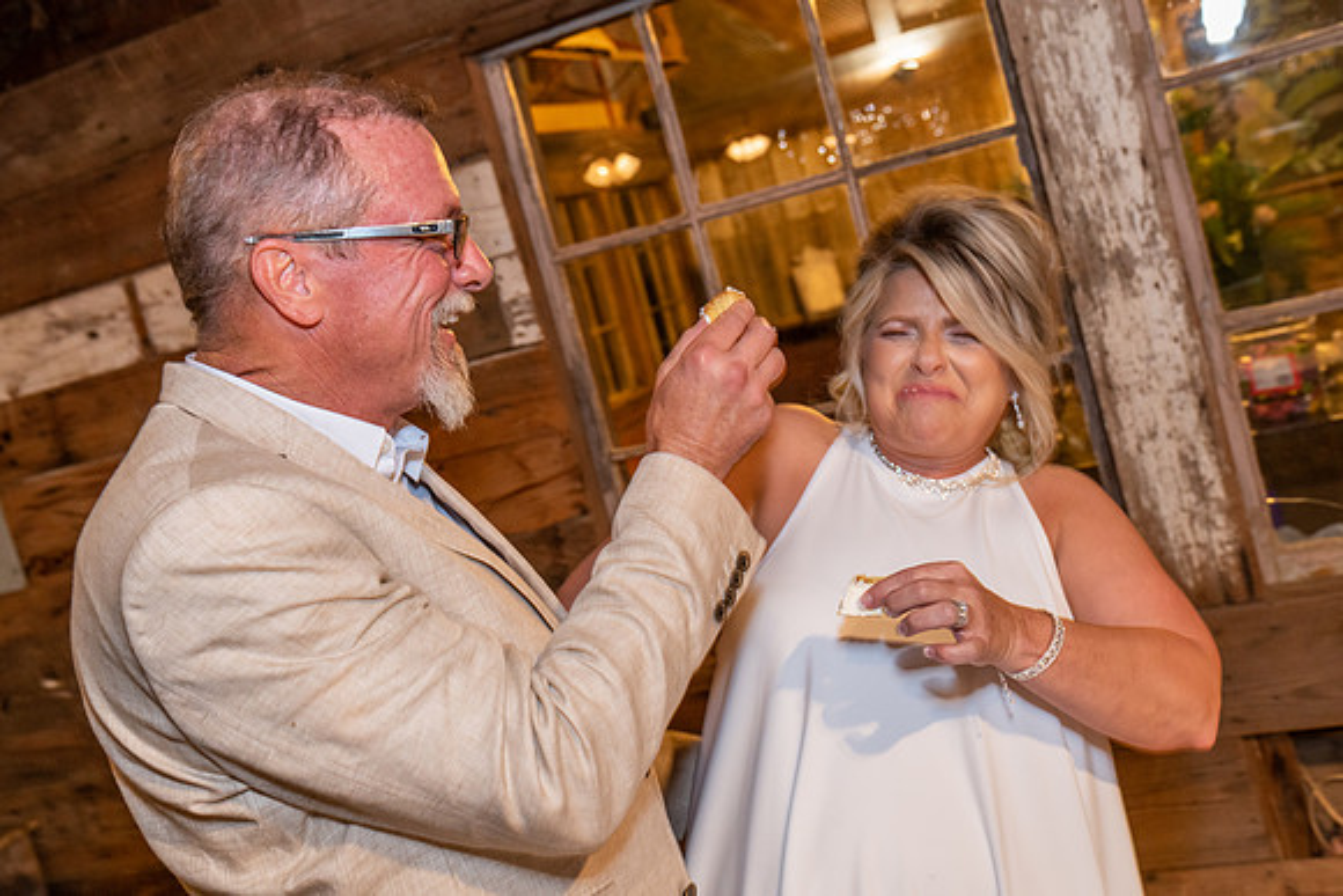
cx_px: 667
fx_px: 1441
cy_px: 372
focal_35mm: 39
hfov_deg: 50.0
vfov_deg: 34.5
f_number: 4.5
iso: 1600
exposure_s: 1/60
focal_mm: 33
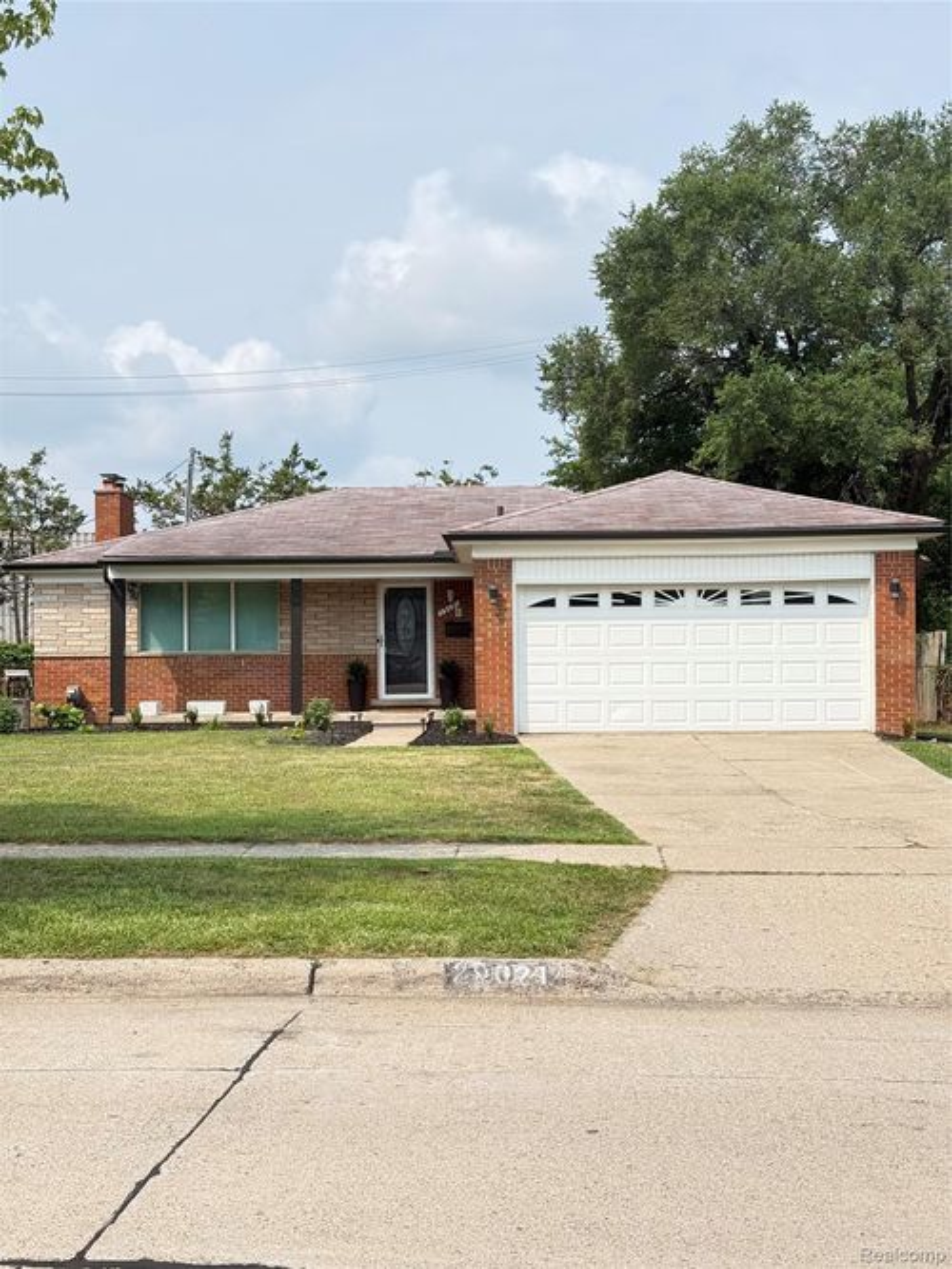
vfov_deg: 39.7
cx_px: 476
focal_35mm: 48
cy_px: 634
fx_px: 1761
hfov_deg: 30.3
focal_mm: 6.76
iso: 100
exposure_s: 1/3378
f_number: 1.78
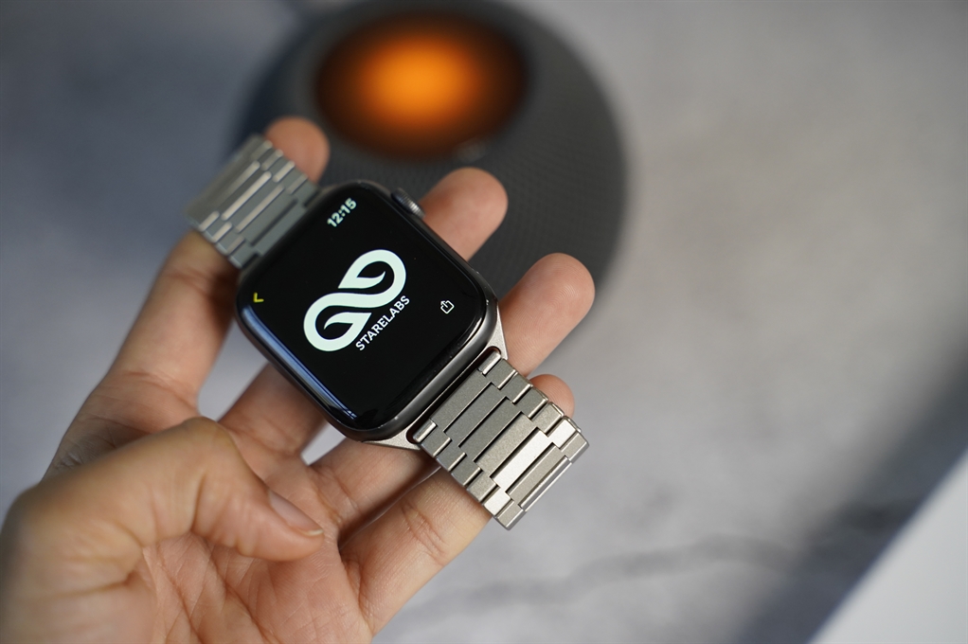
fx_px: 2015
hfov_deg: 27.0
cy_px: 322
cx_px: 484
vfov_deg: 18.2
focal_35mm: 75
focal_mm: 75
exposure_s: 1/160
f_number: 4
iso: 1250
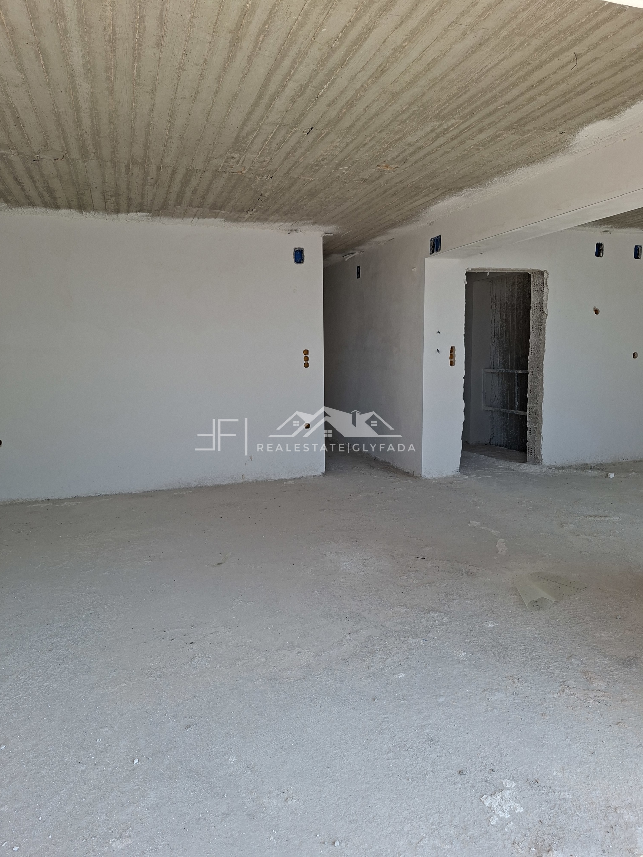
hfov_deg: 58.9
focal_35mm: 23
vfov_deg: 73.9
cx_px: 322
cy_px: 428
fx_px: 570
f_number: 1.8
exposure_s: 1/187
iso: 50
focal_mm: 5.54
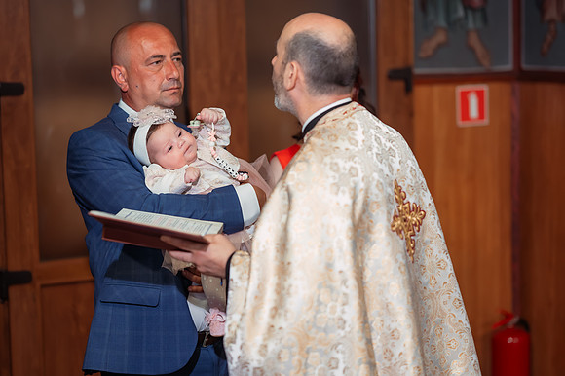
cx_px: 282
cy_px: 188
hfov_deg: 23.4
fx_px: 1367
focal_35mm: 87
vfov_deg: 15.7
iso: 1600
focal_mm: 85
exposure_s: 1/250
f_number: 2
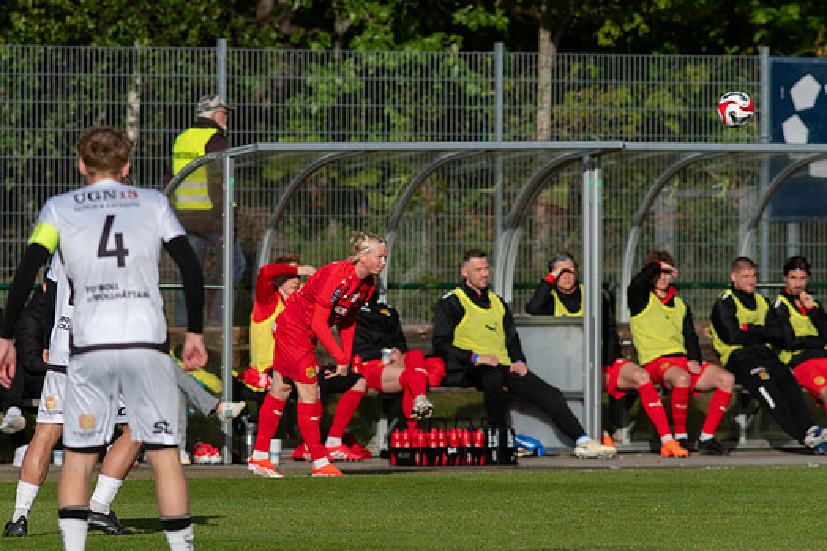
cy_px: 276
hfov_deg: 4.0
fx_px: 11872
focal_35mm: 517
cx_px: 371
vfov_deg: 2.7
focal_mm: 300
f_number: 4
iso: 100
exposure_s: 1/1250
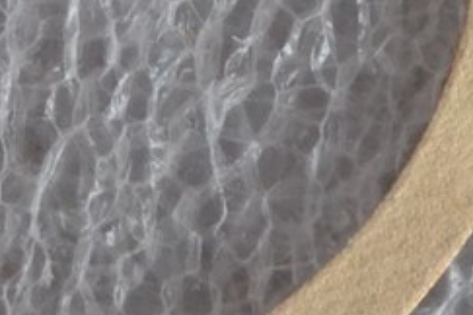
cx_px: -187
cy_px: -140
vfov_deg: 4.3
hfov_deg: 6.4
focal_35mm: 317
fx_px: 4165
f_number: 5
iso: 3200
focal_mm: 38
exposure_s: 1/60
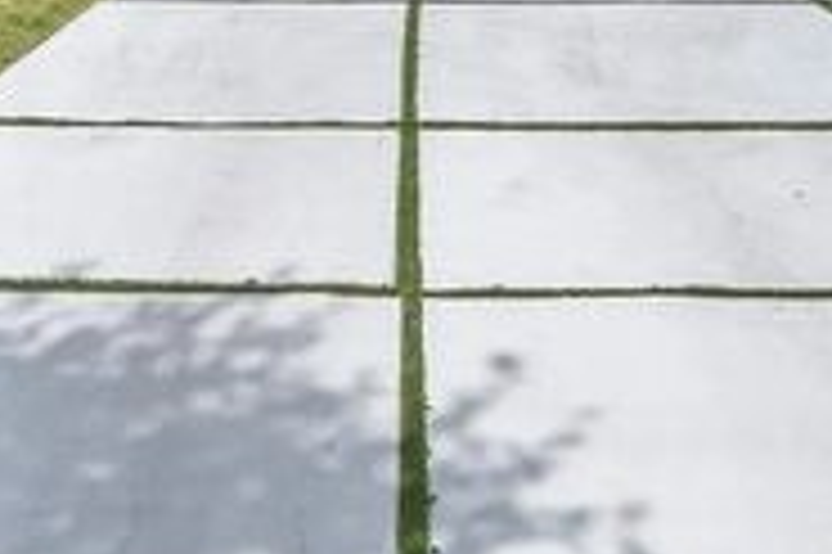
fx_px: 1201
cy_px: -162
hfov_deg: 38.1
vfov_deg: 23.1
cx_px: 486
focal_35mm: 52
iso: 100
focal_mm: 10
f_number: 11
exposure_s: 1/320
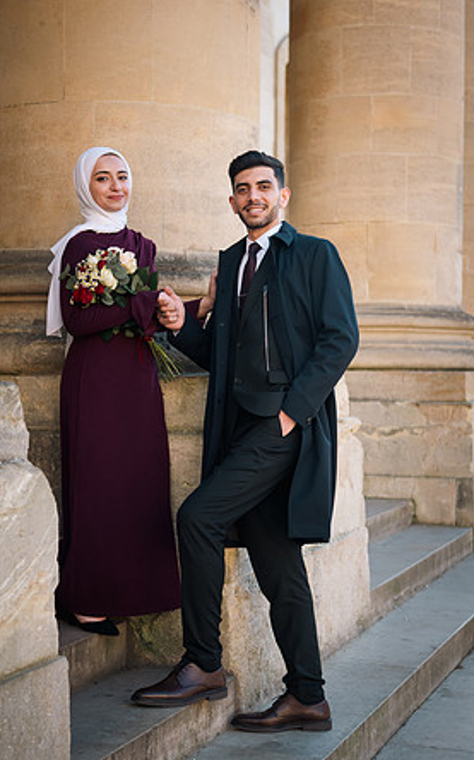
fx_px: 1283
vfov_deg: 33.0
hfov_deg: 20.9
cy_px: 380
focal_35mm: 62
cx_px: 222
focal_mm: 40
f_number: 2.8
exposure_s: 1/640
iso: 200
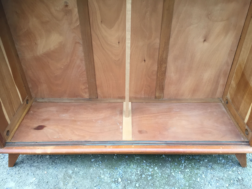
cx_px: 126
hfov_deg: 61.7
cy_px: 94
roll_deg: -0.8
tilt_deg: -34.5
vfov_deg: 48.2
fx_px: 211
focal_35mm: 29
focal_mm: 4.15
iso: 40
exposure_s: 1/33
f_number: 2.2
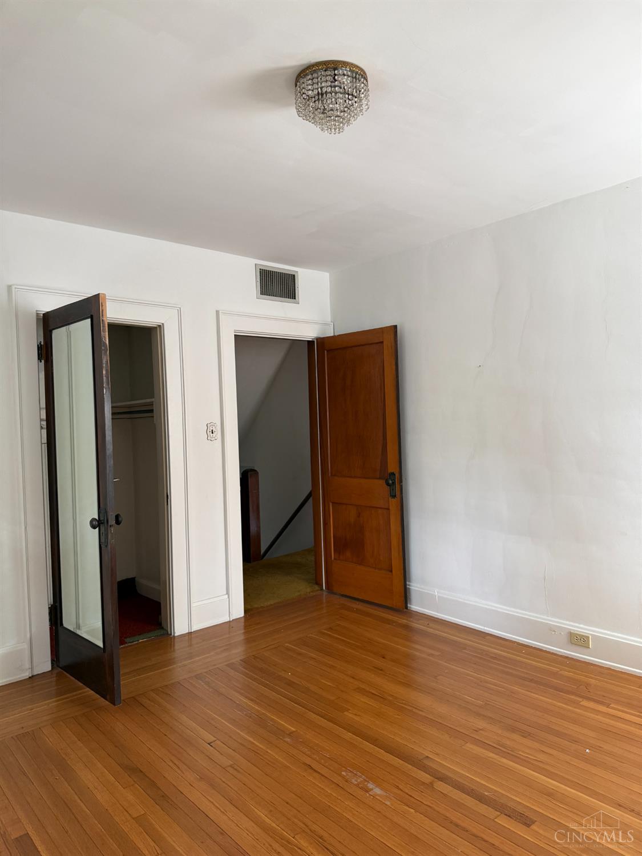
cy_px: 428
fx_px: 593
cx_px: 321
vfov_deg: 71.6
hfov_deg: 56.8
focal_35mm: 24
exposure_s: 1/116
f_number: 1.78
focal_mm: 6.76
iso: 200
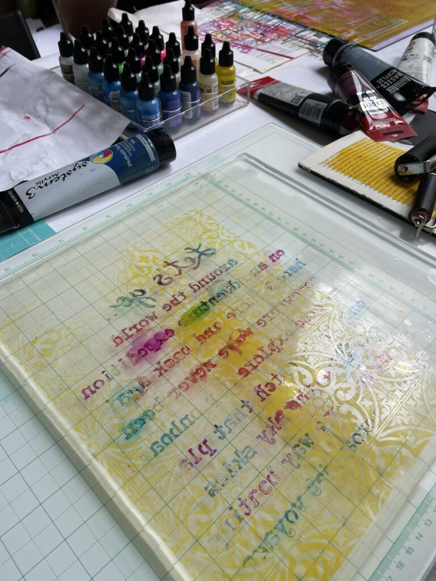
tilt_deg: -47.6
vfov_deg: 67.3
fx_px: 437
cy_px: 290
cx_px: 218
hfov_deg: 53.1
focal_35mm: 26
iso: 32
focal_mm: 4.2
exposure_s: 1/502
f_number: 1.6
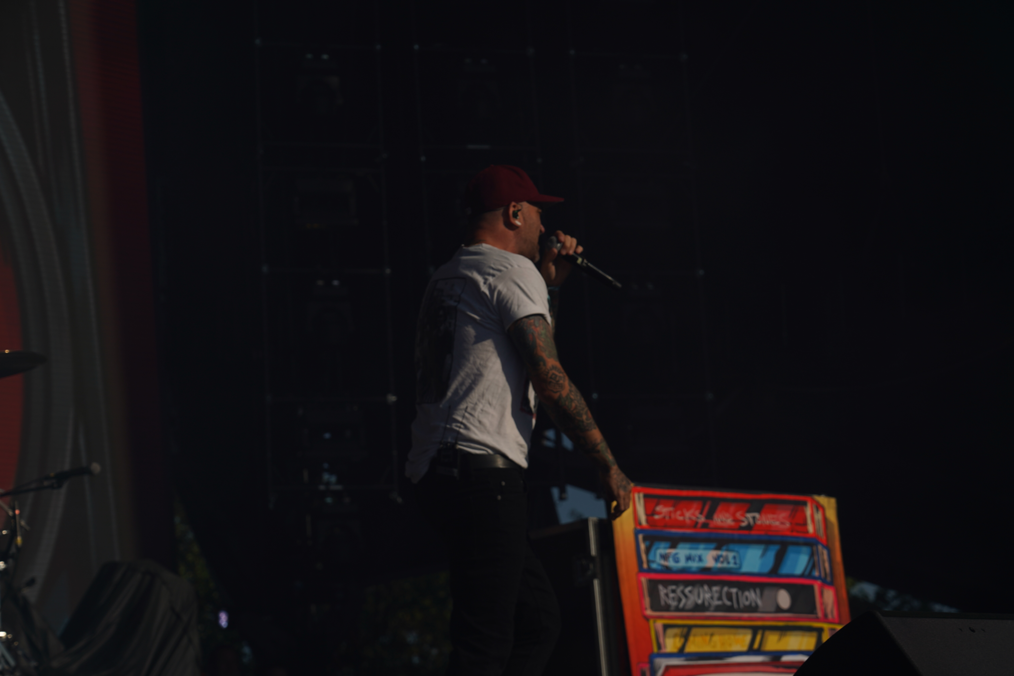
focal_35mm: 105
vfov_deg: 13.0
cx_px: 507
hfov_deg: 19.5
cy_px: 338
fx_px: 2957
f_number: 8
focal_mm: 105
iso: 100
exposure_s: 1/1250
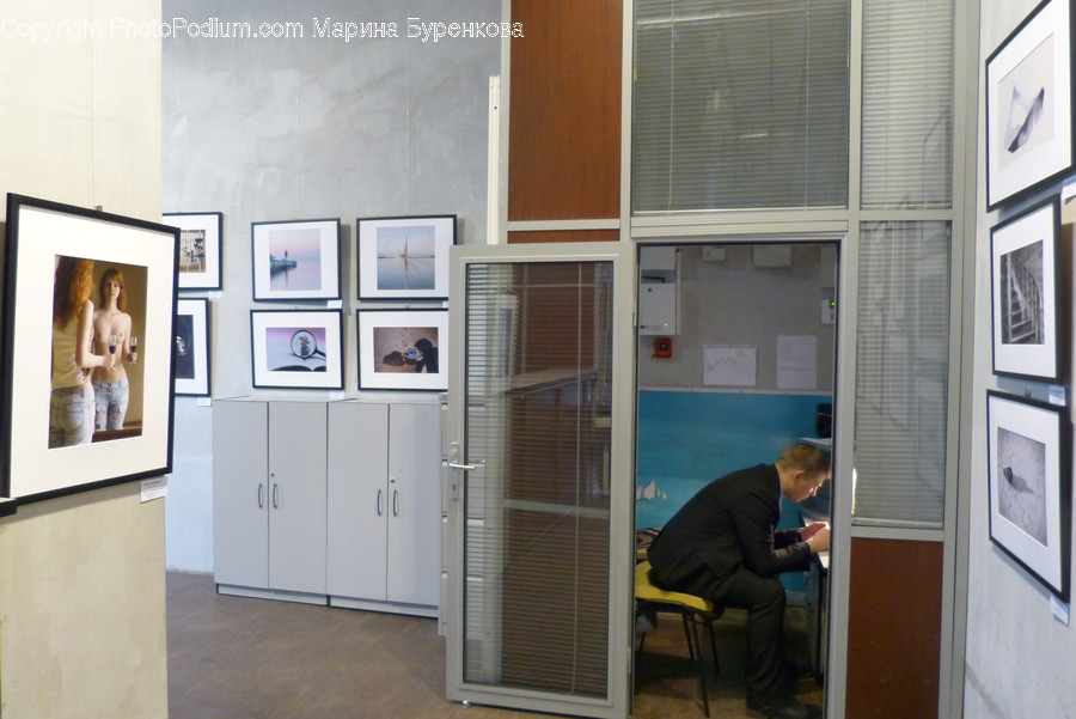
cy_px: 360
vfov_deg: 49.6
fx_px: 777
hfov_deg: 69.4
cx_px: 538
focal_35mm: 26
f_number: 2.8
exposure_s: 1/13
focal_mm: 4.5
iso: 400
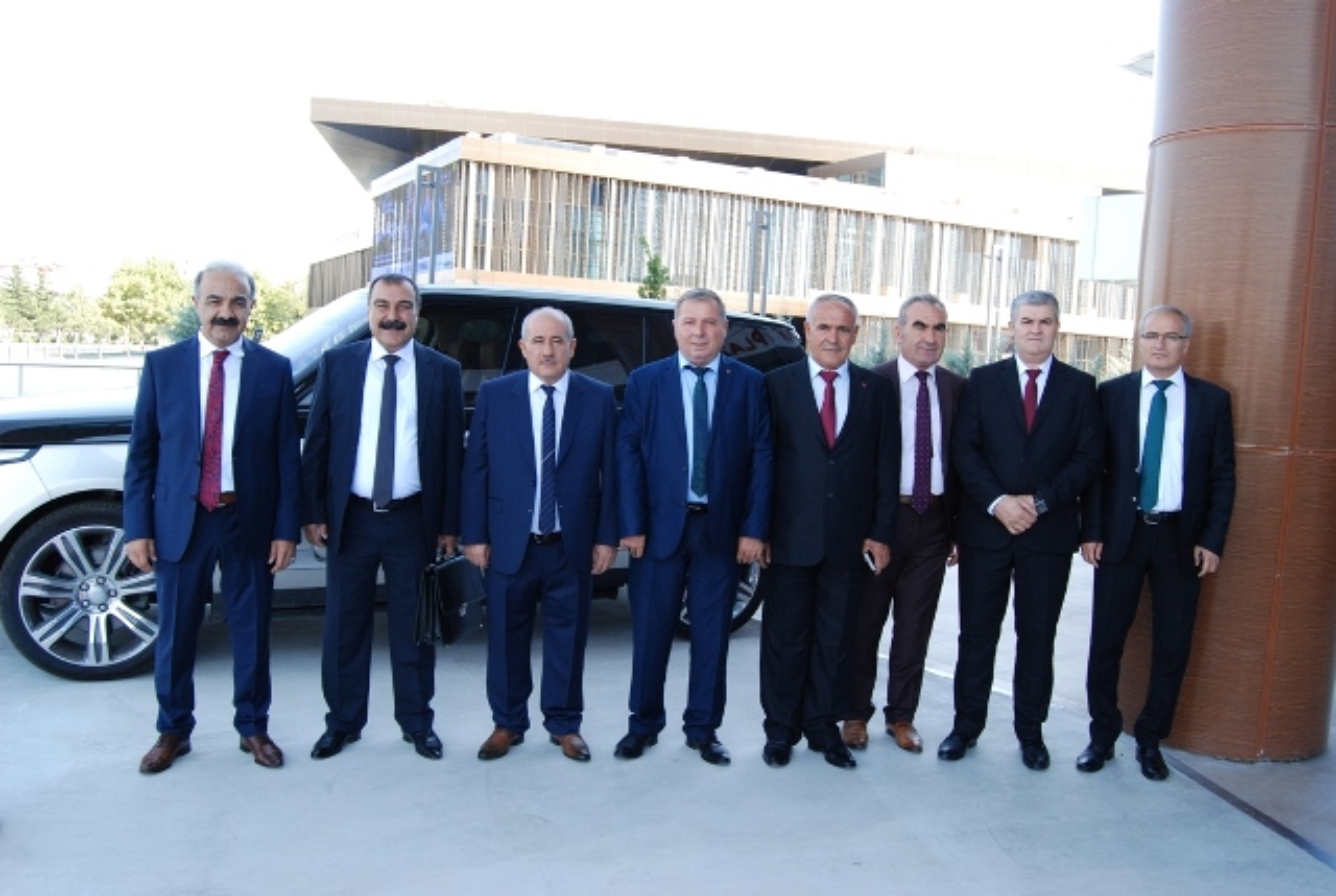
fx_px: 1115
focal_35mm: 30
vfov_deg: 43.8
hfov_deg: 61.8
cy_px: 448
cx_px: 668
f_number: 5.6
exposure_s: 1/125
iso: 400
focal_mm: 20
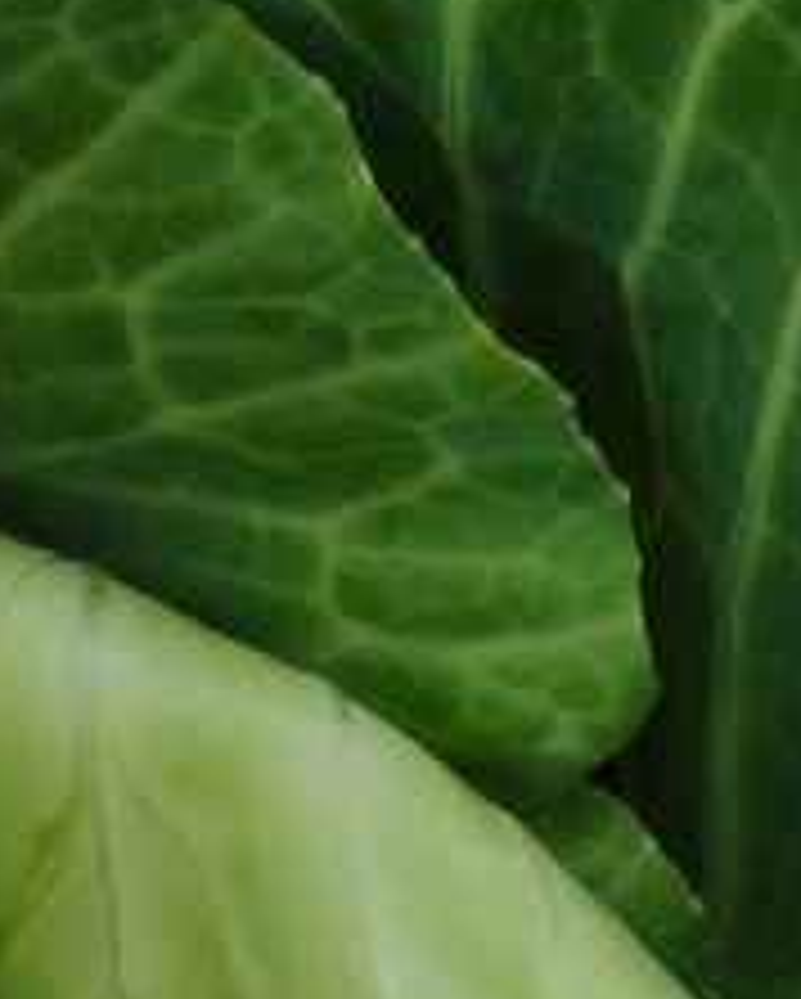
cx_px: -270
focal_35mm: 281
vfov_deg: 6.6
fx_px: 8316
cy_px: 2297
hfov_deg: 5.5
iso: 100
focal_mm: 4.84
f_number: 1.88
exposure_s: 1/592
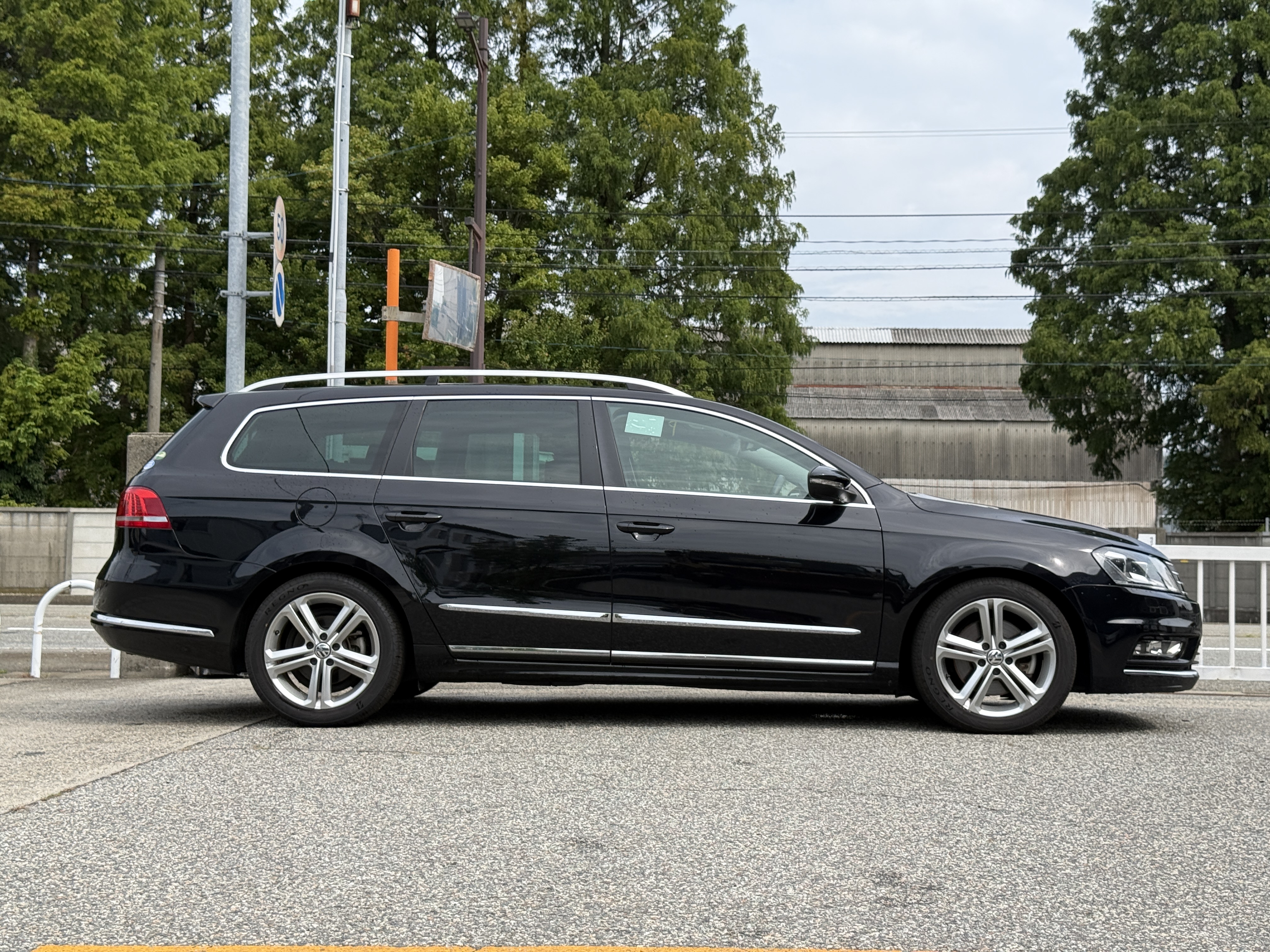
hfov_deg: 39.7
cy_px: 476
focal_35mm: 48
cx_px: 635
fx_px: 1761
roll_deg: -0.9
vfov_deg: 30.3
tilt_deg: +3.1
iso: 64
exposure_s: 1/2494
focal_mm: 6.76
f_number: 1.78
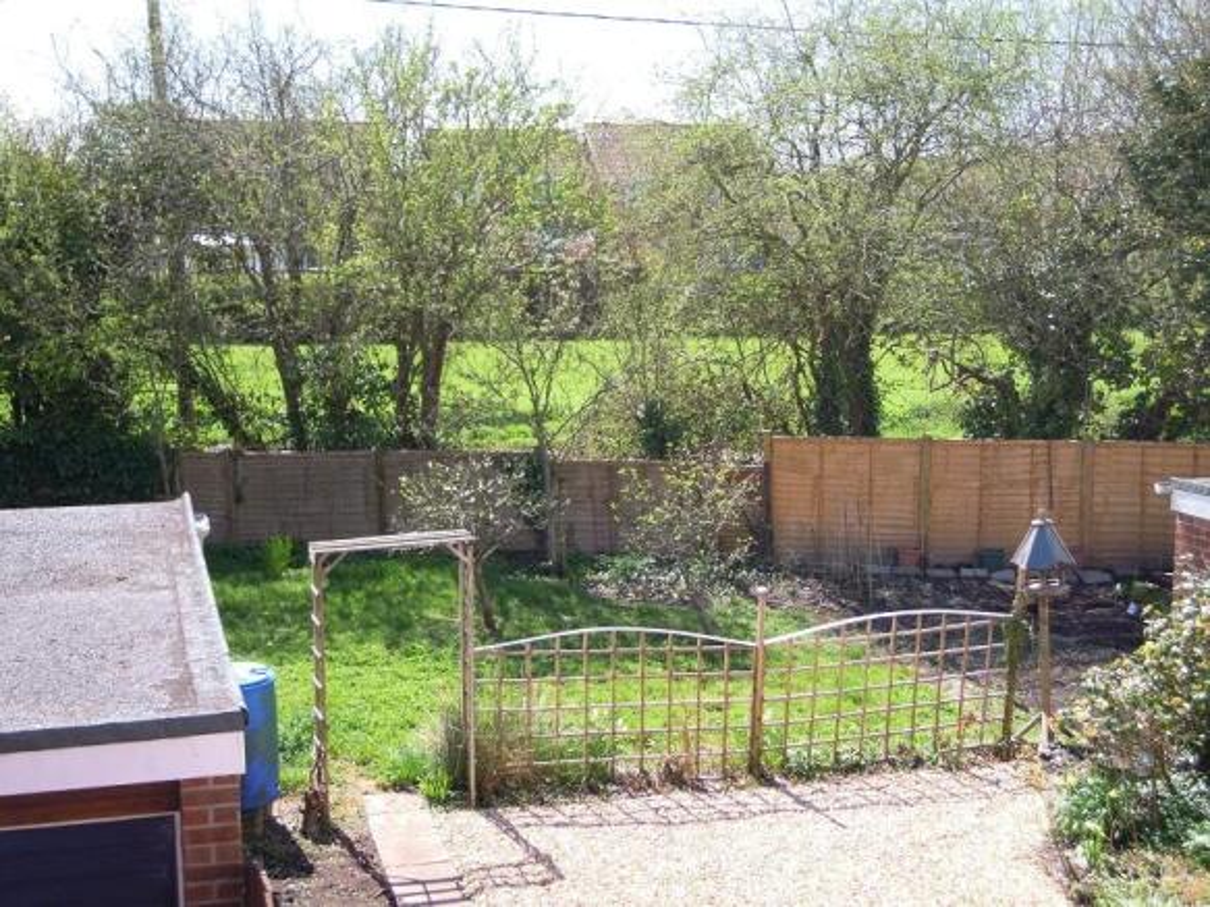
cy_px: 454
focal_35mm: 46
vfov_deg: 31.5
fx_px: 1608
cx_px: 605
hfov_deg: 41.2
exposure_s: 1/320
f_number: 3.4
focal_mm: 8.3
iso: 100
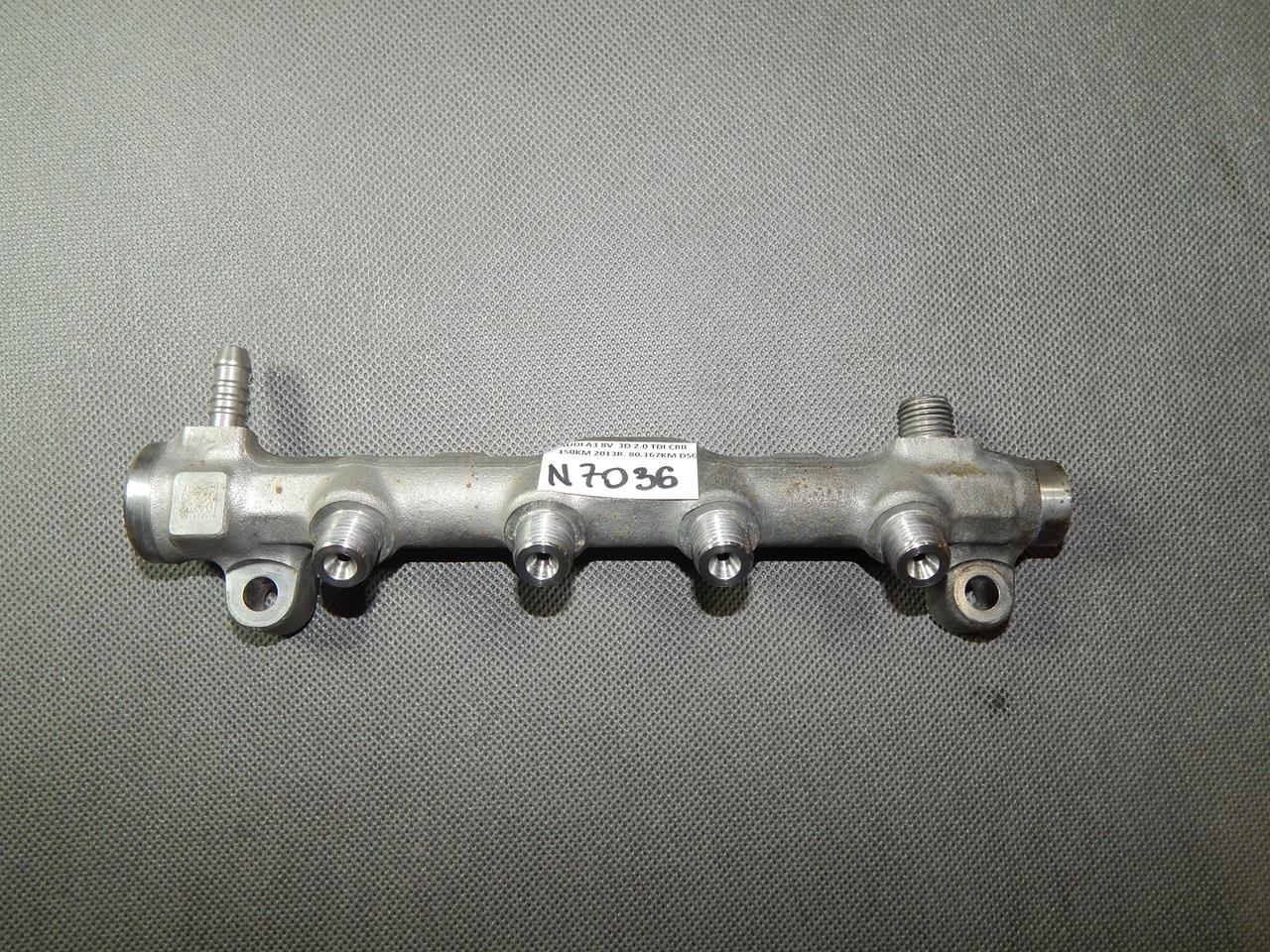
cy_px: 476
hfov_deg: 69.4
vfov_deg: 54.9
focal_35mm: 25
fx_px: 917
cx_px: 635
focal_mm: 4.5
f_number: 3.1
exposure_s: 1/30
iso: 200
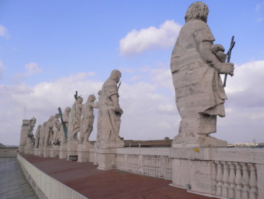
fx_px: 267
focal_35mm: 35
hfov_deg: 52.6
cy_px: 100
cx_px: 132
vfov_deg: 40.7
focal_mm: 5.8
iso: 80
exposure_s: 1/400
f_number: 5.6
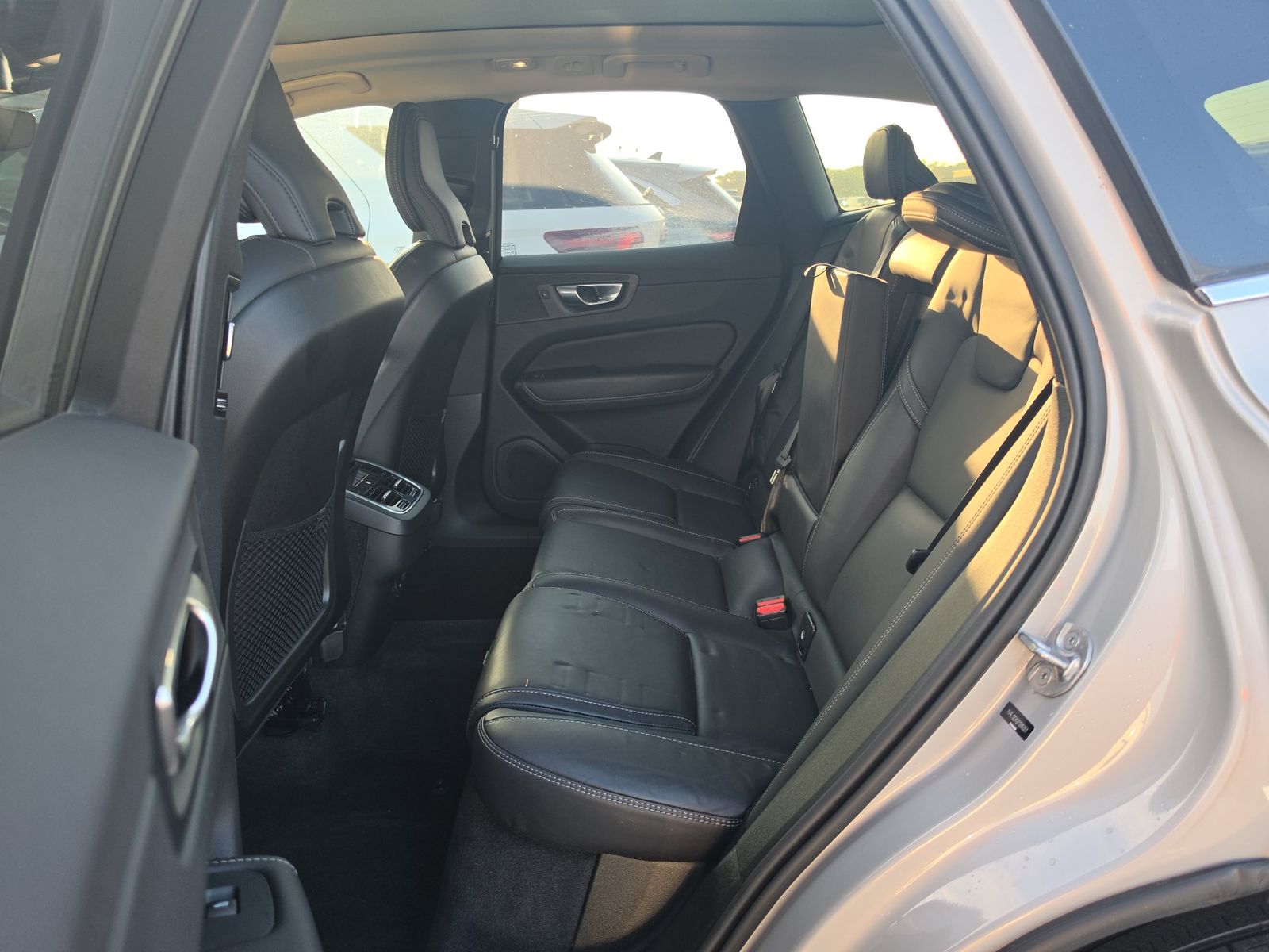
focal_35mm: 23
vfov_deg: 58.9
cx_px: 634
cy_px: 476
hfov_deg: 73.9
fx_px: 843
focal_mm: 6.5
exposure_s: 1/100
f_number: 1.4
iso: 12
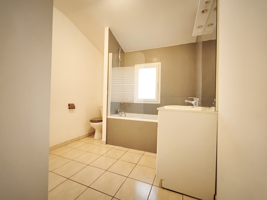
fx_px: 116
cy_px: 100
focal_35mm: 15
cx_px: 134
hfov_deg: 98.2
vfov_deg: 81.7
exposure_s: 1/125
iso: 2000
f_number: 2.2
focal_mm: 1.91
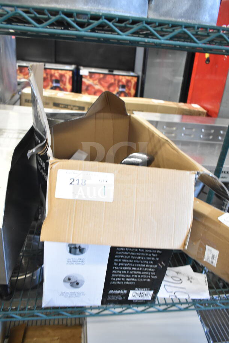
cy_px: 172
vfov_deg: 67.4
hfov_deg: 48.0
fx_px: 257
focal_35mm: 27
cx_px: 114
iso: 1600
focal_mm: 18
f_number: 4
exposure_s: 1/60
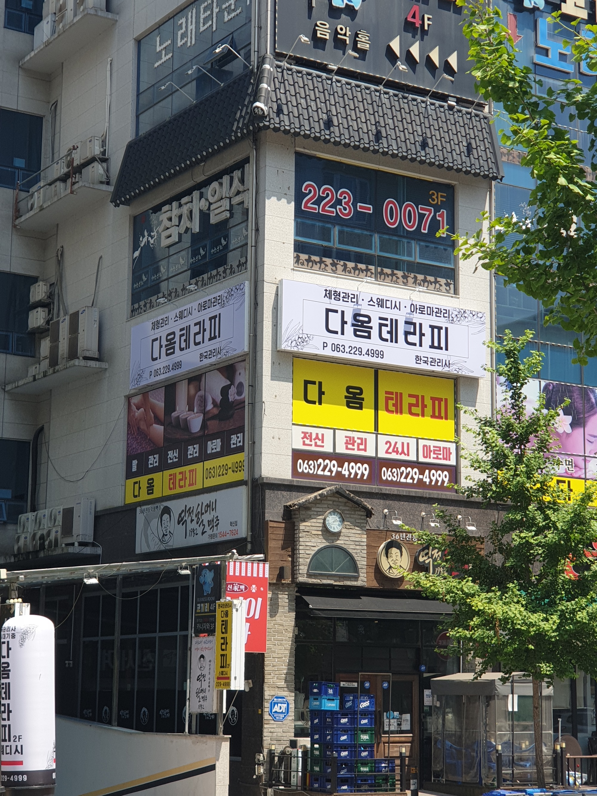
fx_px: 1196
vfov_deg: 36.8
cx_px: 298
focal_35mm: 52
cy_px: 398
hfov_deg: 28.0
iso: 100
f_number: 2.4
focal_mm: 6
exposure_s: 1/560
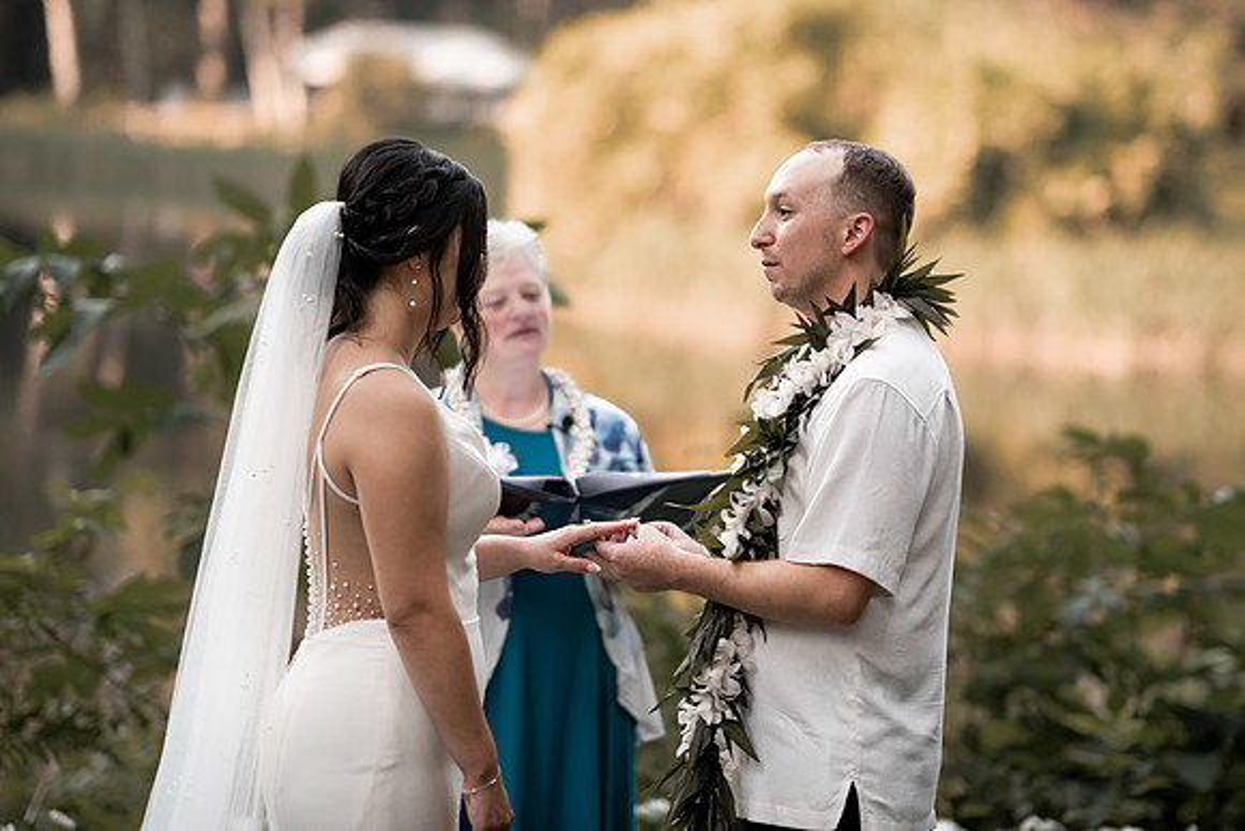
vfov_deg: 14.3
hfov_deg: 21.3
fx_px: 3315
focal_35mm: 96
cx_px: 702
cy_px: 362
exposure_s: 1/1000
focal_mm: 85
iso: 100
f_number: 1.4
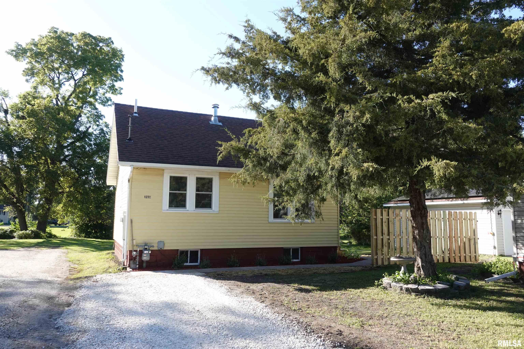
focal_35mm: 27
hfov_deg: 67.4
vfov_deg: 47.9
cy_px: 174
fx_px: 393
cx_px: 262
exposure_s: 1/250
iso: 125
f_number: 4
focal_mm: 9.99
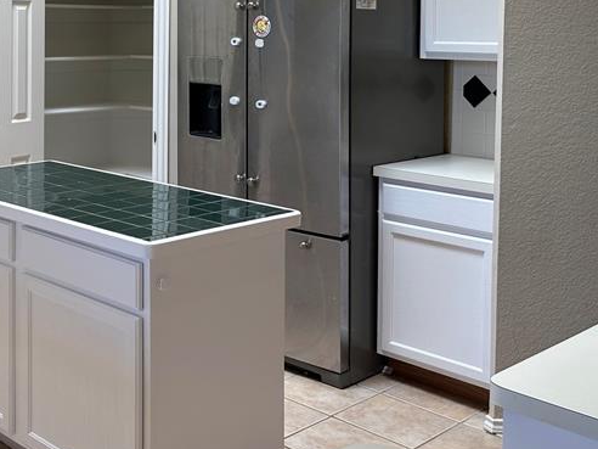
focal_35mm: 50
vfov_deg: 28.1
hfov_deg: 35.8
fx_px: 864
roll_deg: -0.7
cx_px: 55
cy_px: 55
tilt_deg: -1.9
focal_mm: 6.86
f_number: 1.78
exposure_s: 1/120
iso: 80
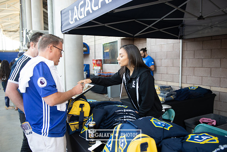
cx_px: 114
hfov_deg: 63.6
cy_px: 76
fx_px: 183
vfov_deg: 45.0
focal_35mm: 29
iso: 250
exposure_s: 1/125
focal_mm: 29
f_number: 2.8
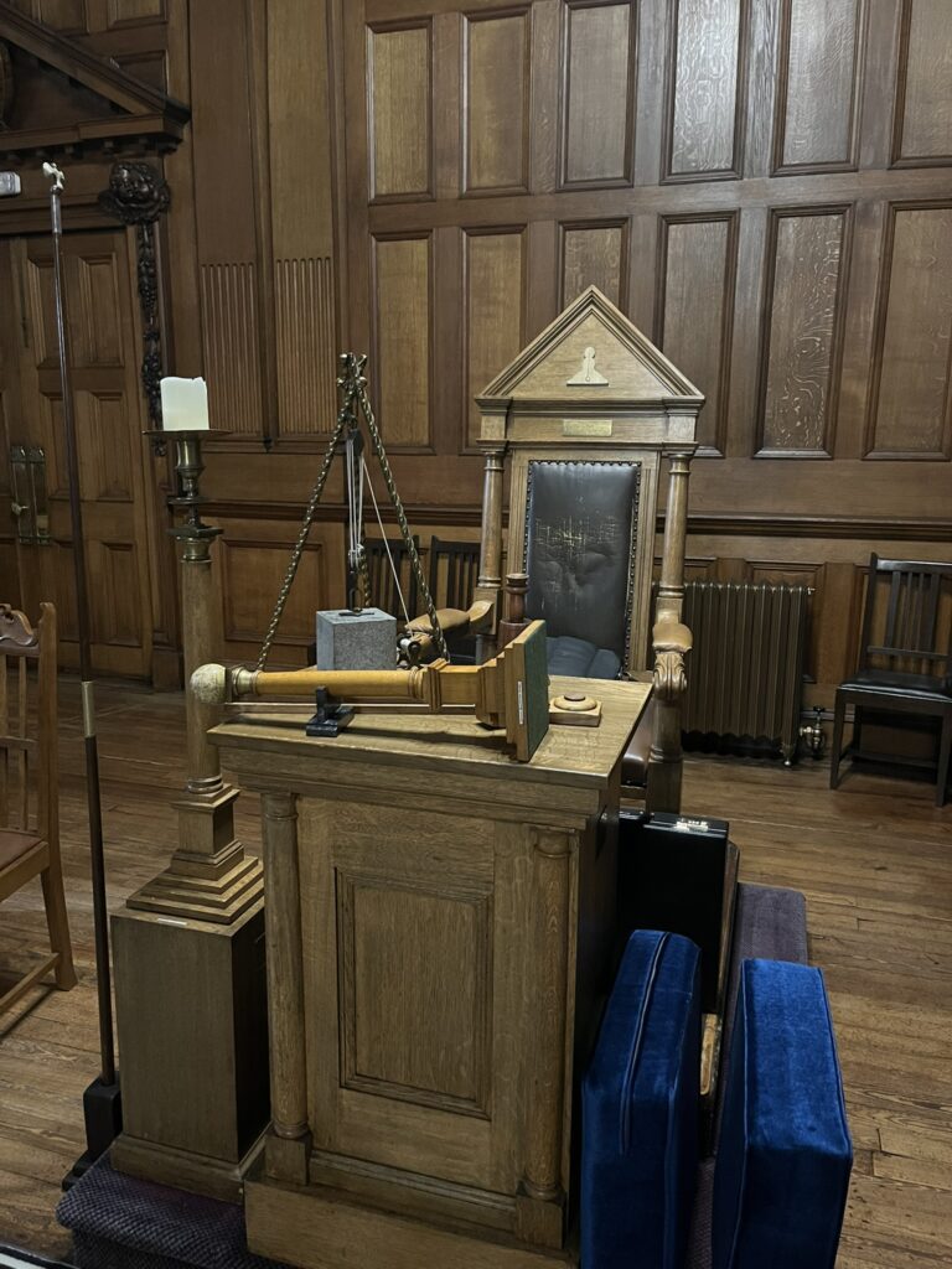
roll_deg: -1.1
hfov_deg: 53.1
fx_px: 953
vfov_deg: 67.3
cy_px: 634
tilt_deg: -11.8
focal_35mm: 26
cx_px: 476
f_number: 1.6
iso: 800
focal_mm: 5.1
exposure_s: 1/25
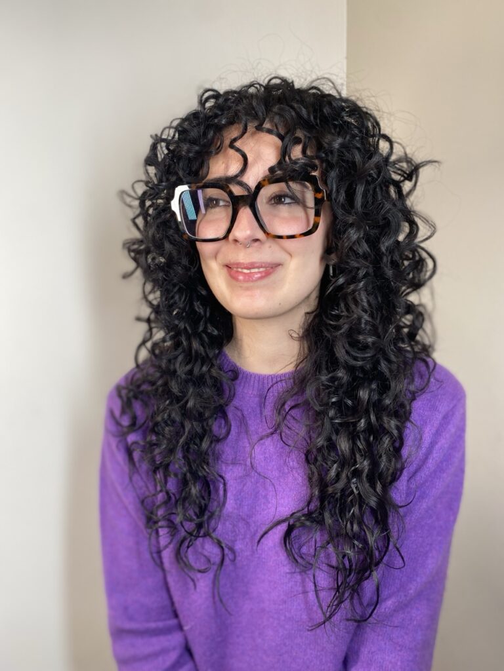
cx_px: 252
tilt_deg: -8.8
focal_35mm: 26
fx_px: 505
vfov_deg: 67.3
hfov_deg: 53.1
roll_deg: +1.6
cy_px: 336
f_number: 1.8
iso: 50
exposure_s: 1/100
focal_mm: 4.25
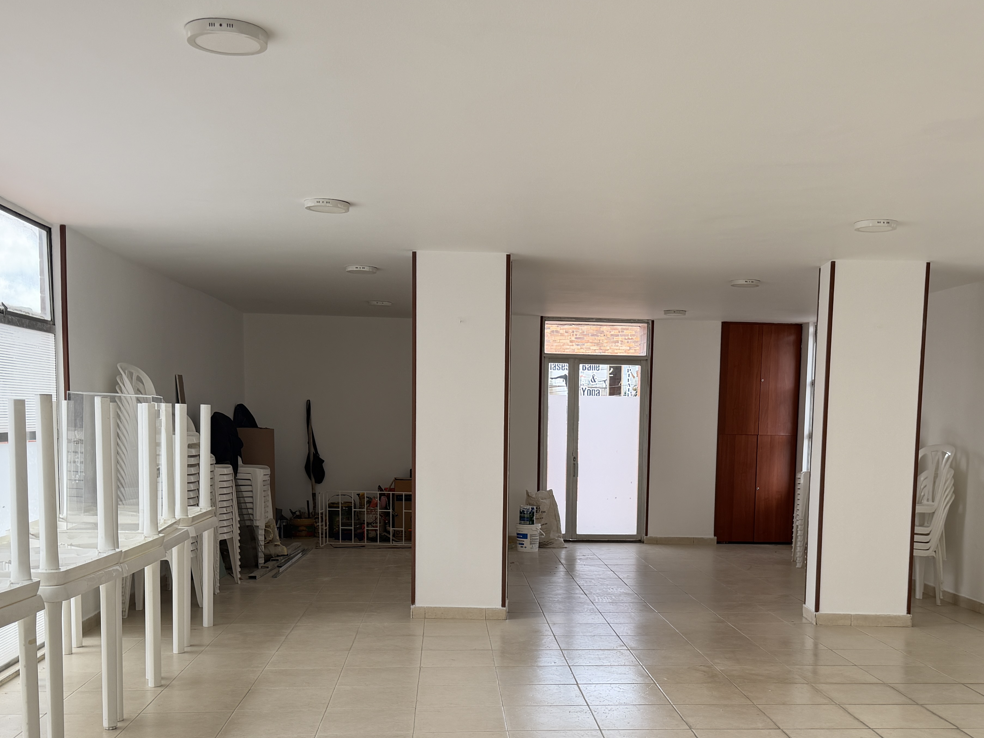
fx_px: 1080
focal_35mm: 38
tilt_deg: -5.4
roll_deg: -0.4
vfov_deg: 37.1
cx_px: 556
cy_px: 520
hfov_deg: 48.9
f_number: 1.78
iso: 80
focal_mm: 6.76
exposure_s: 1/178
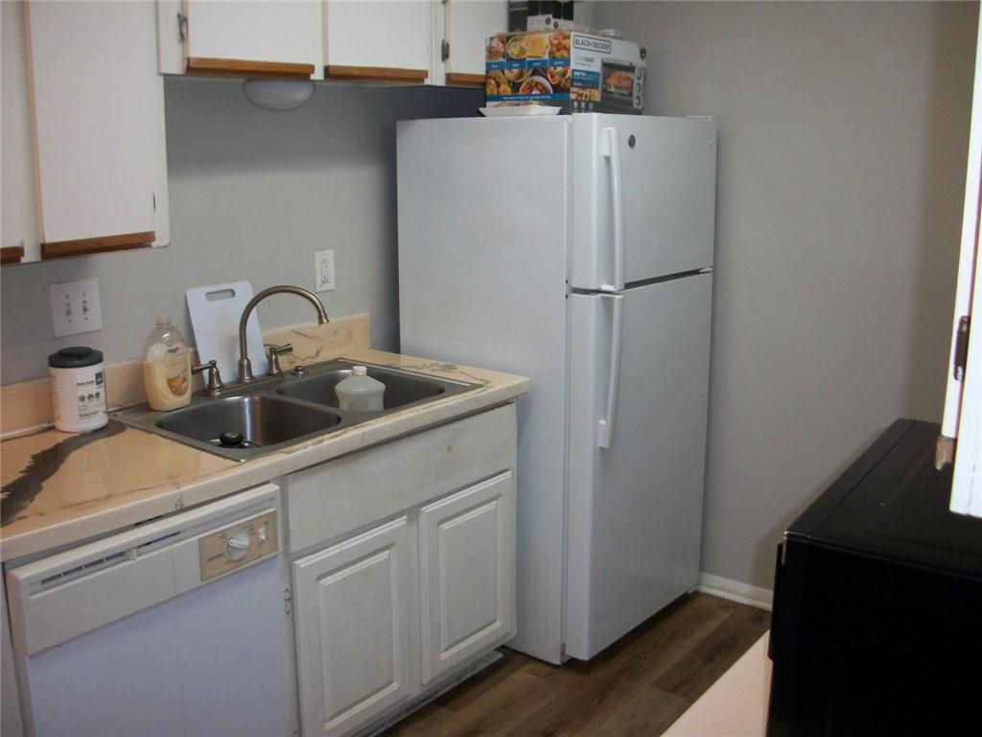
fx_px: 993
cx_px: 491
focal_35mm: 35
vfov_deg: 40.7
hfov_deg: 52.6
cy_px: 368
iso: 160
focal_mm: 6.3
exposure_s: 1/40
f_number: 3.1
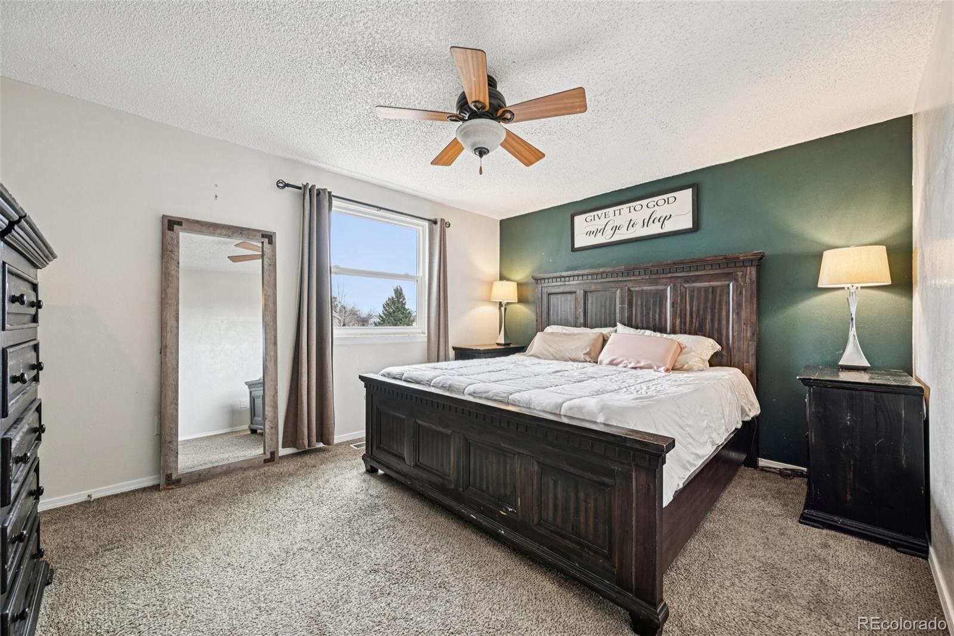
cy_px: 318
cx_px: 477
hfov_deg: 104.3
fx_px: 371
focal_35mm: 14
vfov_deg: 81.2
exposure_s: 1/13
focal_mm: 14
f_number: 8
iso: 400
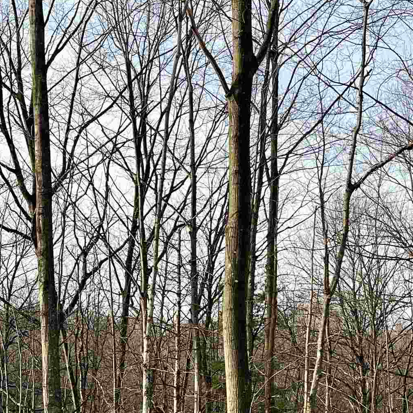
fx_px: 945
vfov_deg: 24.2
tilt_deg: +2.8
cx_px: 251
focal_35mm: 70
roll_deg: -3.5
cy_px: 336
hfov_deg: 24.6
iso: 50
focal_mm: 5.1
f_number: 1.6
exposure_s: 1/718
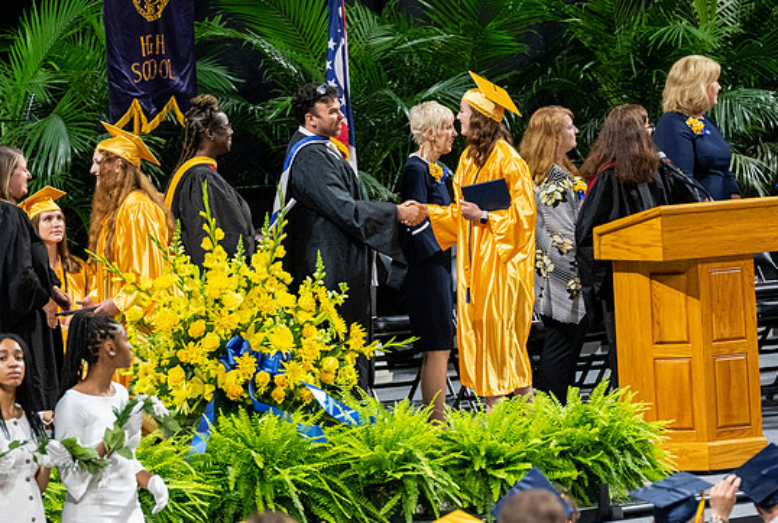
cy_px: 286
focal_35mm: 364
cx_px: 470
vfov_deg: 3.8
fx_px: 7888
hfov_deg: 5.6
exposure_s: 1/200
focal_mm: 190
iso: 2000
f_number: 4
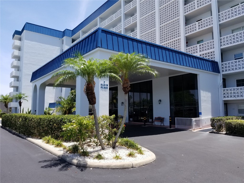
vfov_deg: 53.1
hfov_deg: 67.3
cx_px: 122
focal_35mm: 26
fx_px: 183
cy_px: 92
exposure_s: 1/1708
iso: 50
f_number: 1.7
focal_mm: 4.25
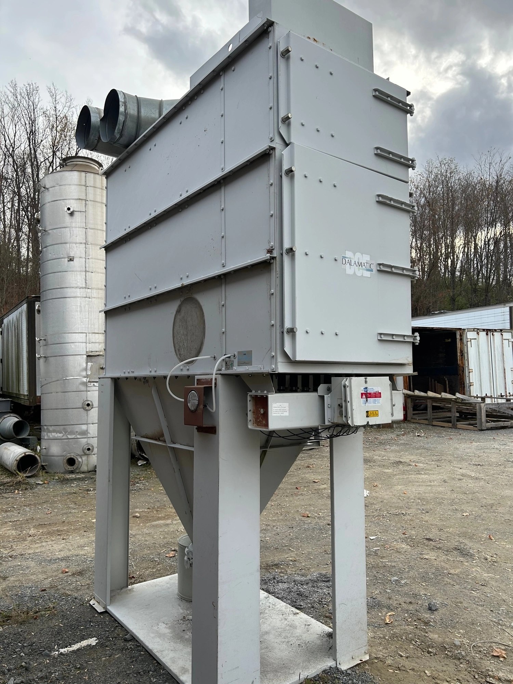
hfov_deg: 53.1
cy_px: 342
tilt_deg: -0.1
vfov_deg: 67.3
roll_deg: +1.4
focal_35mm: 26
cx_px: 256
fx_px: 514
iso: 50
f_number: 1.5
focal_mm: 5.7
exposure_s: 1/820
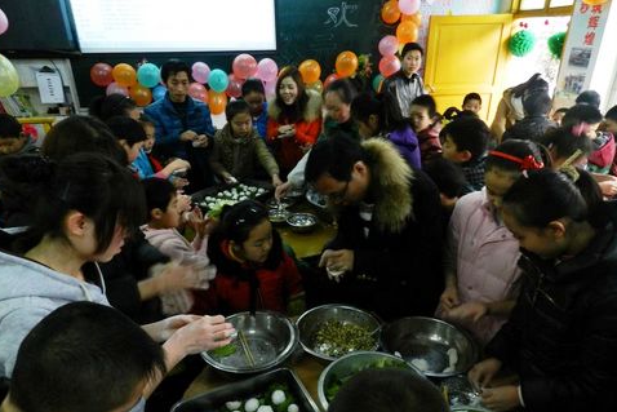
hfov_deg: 71.5
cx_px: 310
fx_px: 429
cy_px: 241
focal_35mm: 25
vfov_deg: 51.1
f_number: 3.4
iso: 400
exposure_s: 1/20
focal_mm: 4
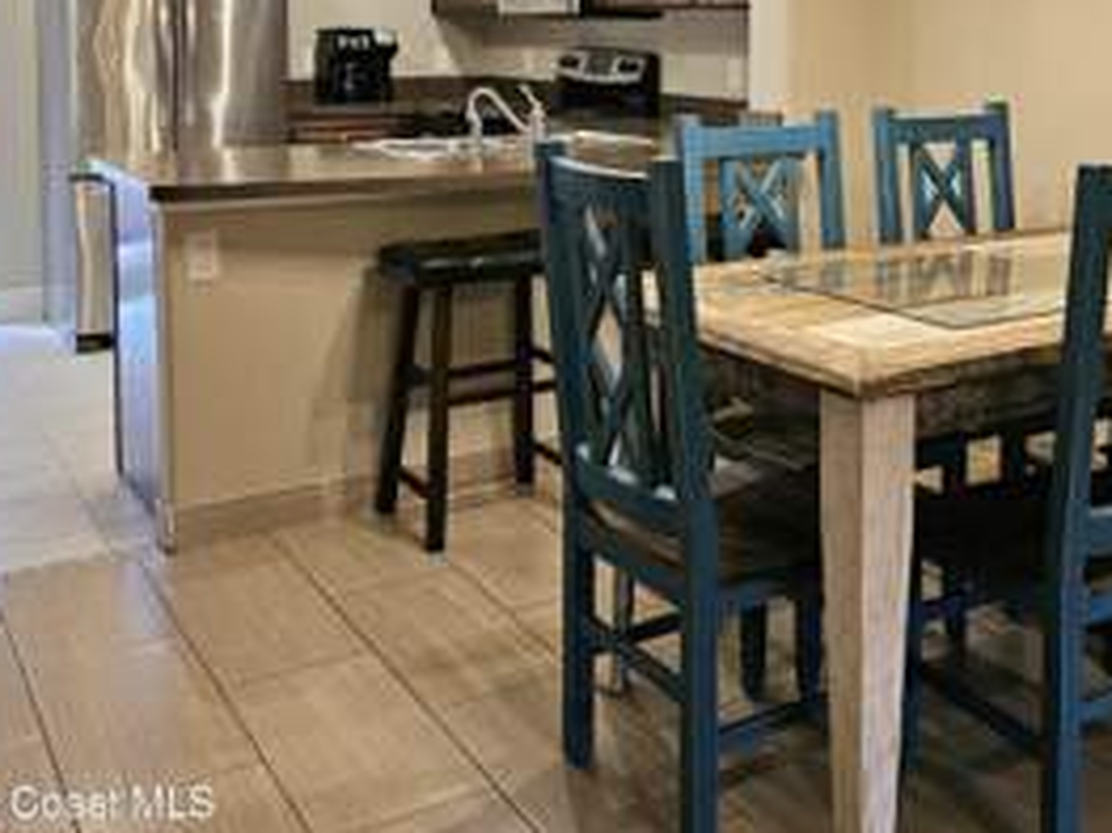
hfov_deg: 44.1
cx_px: 753
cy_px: 108
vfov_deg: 32.8
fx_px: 1349
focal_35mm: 42
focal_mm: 6.3
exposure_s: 1/120
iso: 500
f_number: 1.7
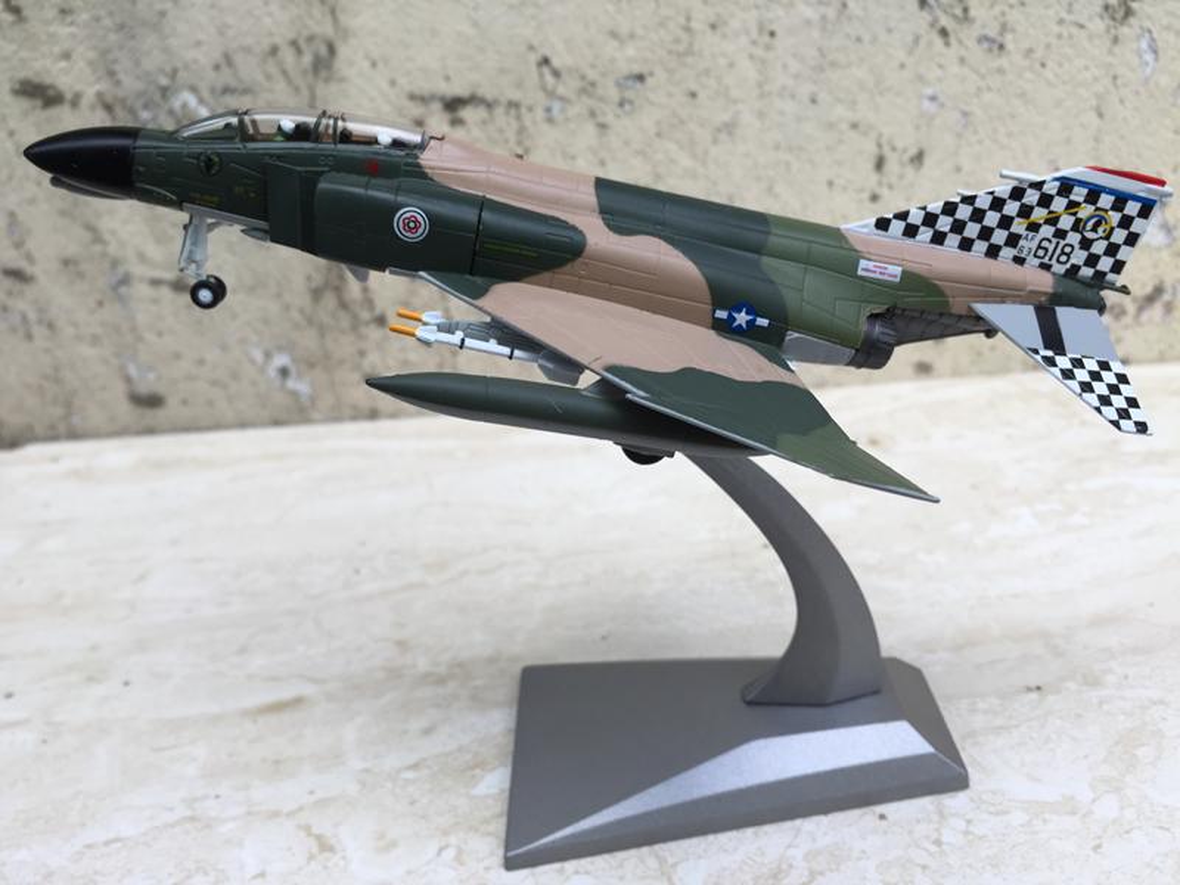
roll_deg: +4.8
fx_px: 989
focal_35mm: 29
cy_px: 442
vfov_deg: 48.2
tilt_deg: -27.4
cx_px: 590
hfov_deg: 61.7
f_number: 2.2
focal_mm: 4.15
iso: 32
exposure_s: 1/186
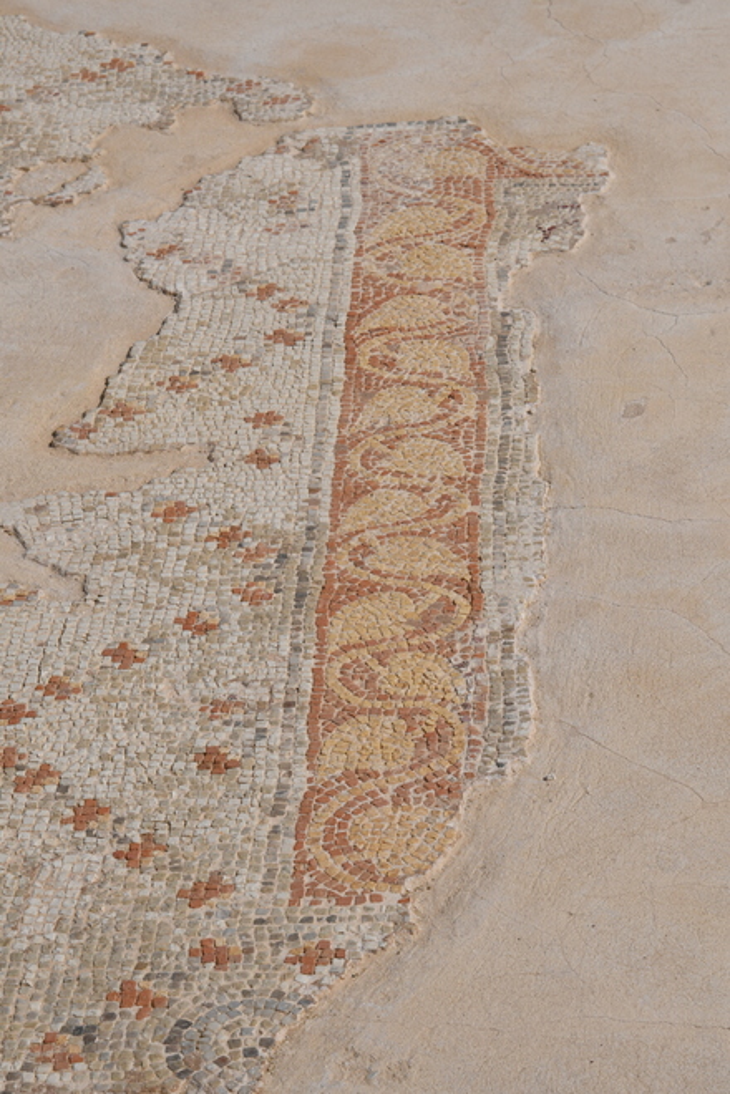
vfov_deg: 19.5
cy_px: 547
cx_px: 365
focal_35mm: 105
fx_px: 3194
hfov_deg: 13.0
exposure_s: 1/2500
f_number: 10
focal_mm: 70
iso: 250
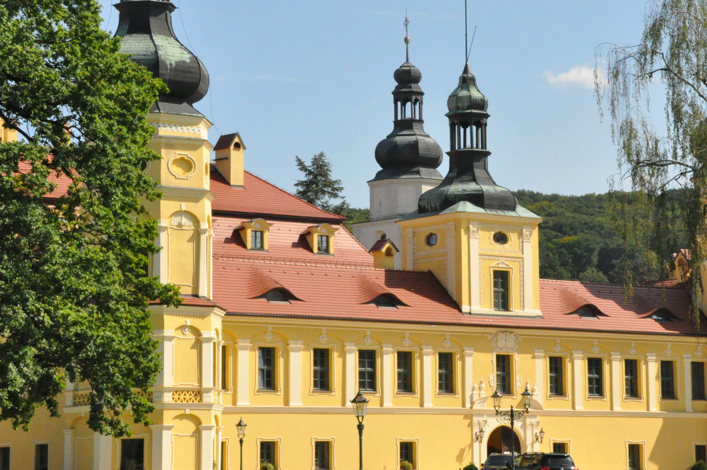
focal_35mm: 135
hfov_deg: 15.2
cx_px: 469
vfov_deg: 10.1
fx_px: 2648
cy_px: 200
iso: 3200
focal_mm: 62
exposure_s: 1/1250
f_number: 18
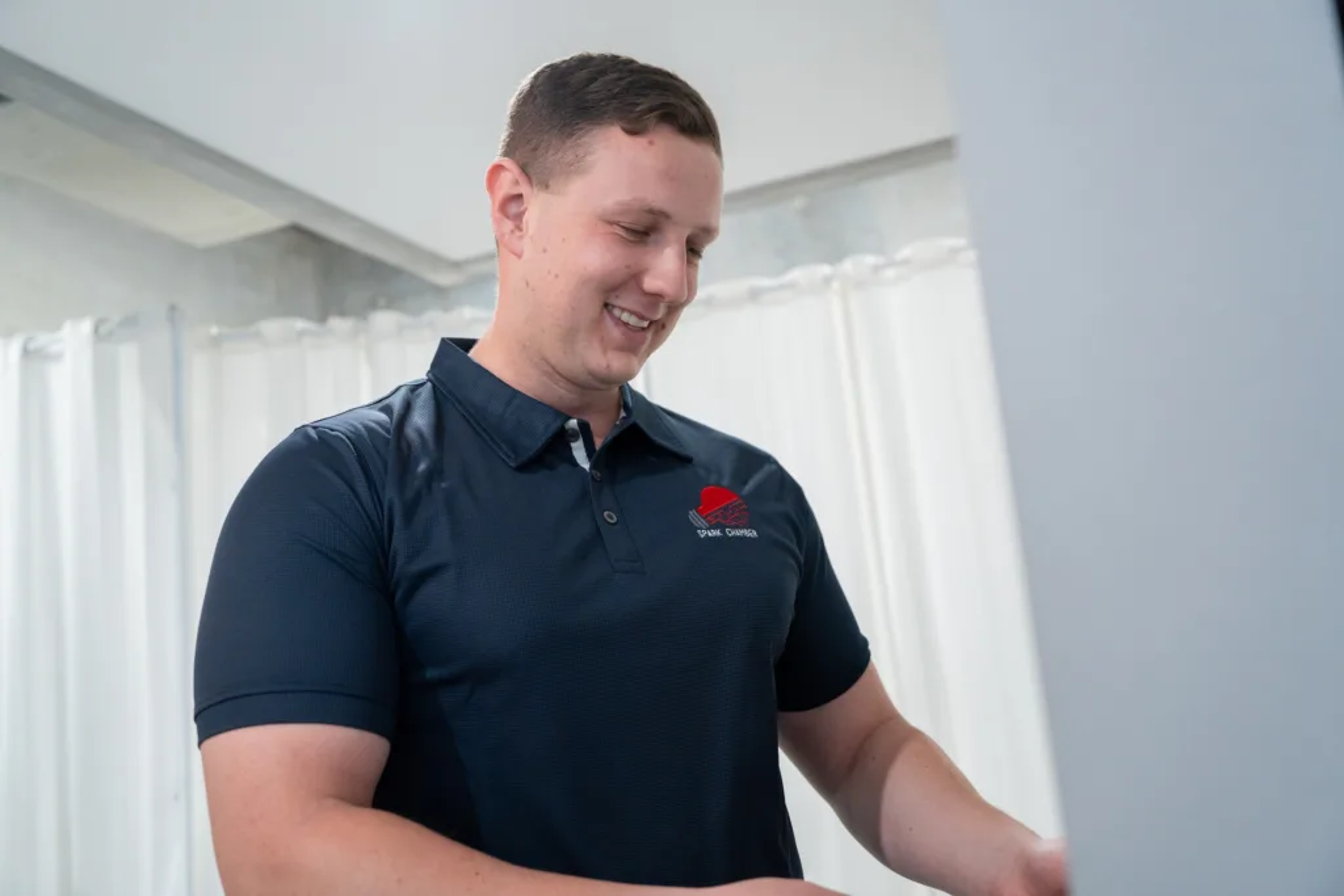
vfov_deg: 41.1
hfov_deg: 58.7
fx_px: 1195
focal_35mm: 32
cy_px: 448
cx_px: 672
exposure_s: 1/200
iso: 3200
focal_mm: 32
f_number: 3.5
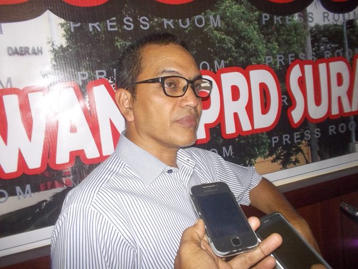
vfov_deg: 48.3
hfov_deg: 61.6
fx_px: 300
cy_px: 134
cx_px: 179
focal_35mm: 29
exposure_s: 1/30
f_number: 3.3
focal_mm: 4.1
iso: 160
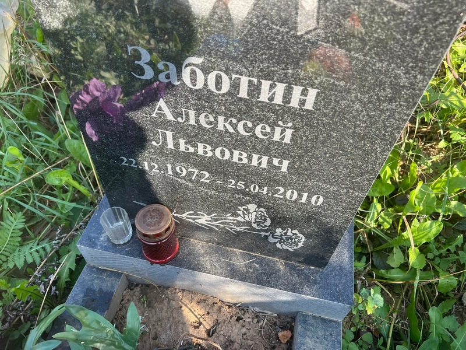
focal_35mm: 26
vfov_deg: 53.1
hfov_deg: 67.3
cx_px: 233
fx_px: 350
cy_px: 175
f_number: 1.5
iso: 50
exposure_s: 1/544
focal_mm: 5.7
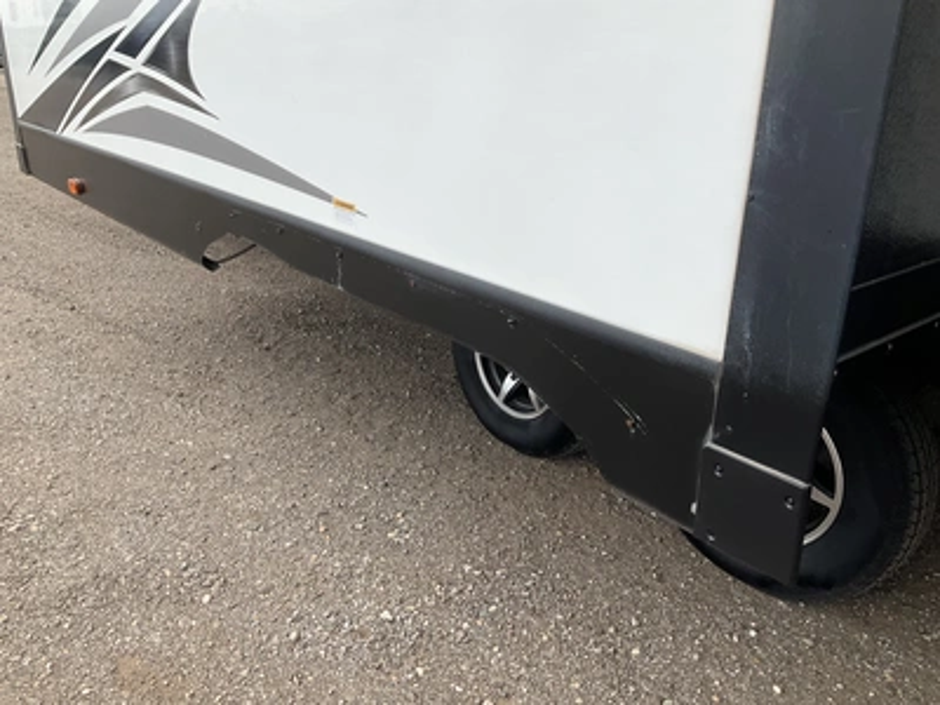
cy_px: 352
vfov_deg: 48.2
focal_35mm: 29
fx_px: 787
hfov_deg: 61.7
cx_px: 470
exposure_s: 1/540
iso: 25
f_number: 1.8
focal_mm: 3
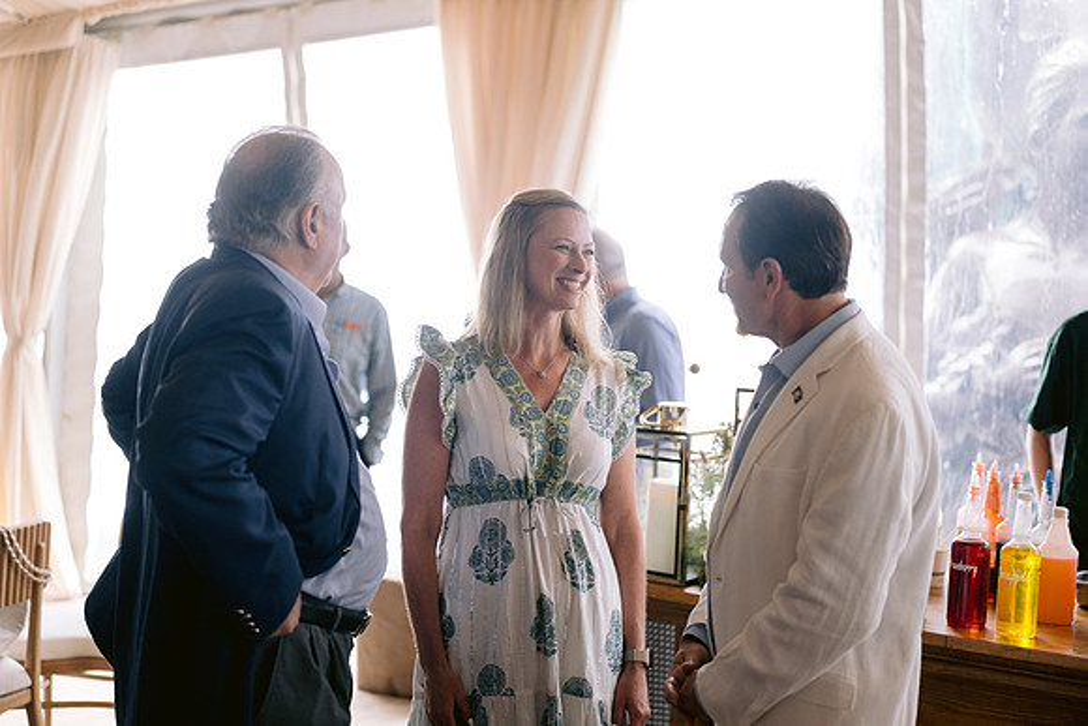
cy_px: 363
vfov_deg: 27.0
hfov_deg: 39.6
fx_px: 1511
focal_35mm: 50
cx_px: 544
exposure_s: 1/400
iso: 800
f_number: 2
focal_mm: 50
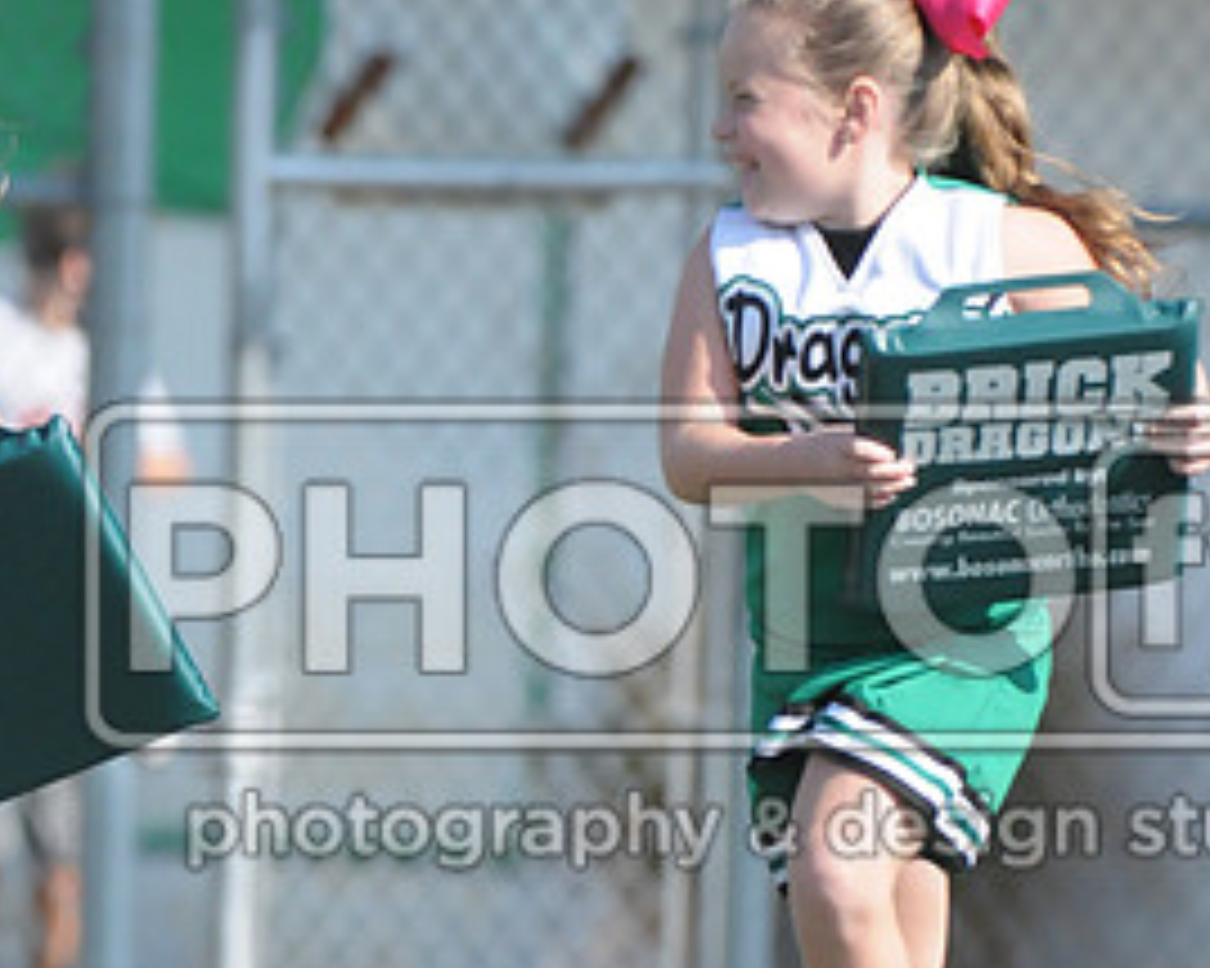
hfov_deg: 2.4
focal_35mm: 819
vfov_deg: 1.9
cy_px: 612
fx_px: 29319
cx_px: 762
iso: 1600
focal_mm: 270
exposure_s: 1/6400
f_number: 4
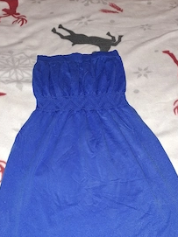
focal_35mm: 34
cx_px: 90
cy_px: 158
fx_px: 233
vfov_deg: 52.9
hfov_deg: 41.8
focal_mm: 5.54
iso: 320
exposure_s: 1/50
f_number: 1.8
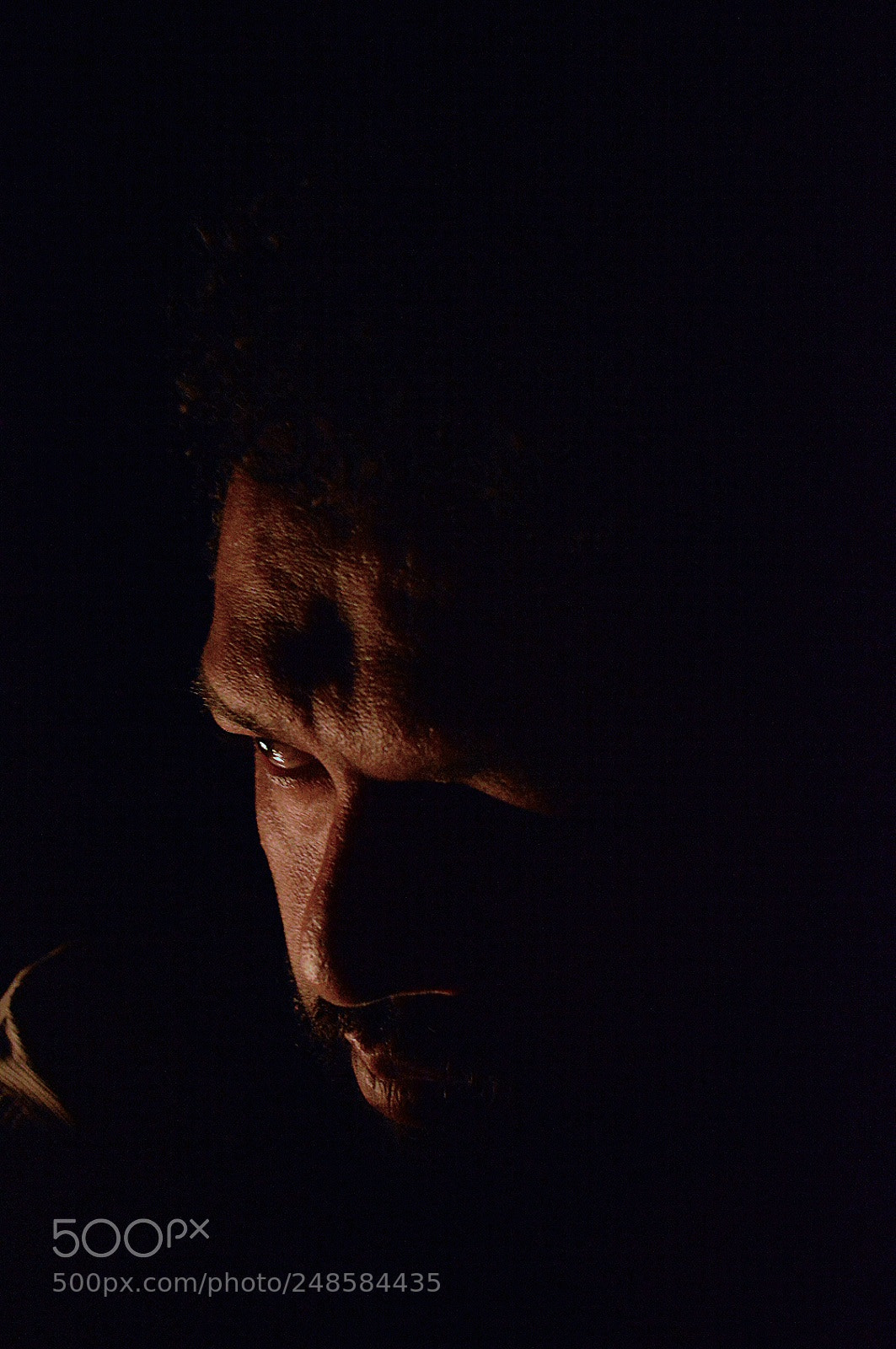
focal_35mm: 39
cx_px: 448
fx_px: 1459
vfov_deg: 49.6
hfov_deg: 34.1
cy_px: 674
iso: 6400
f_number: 5
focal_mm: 26
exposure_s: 1/15
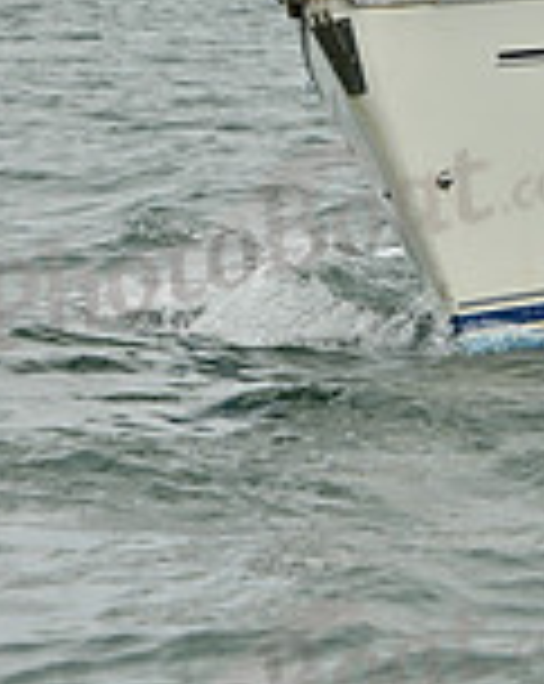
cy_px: -61
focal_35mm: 556
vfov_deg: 3.5
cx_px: 845
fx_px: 11224
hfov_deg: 2.8
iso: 320
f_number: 11
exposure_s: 1/1250
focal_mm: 155
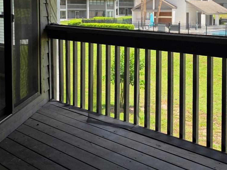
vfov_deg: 28.7
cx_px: 177
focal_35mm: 49
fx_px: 321
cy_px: 24
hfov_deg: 37.7
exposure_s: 1/1894
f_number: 1.7
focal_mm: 6.3
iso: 80
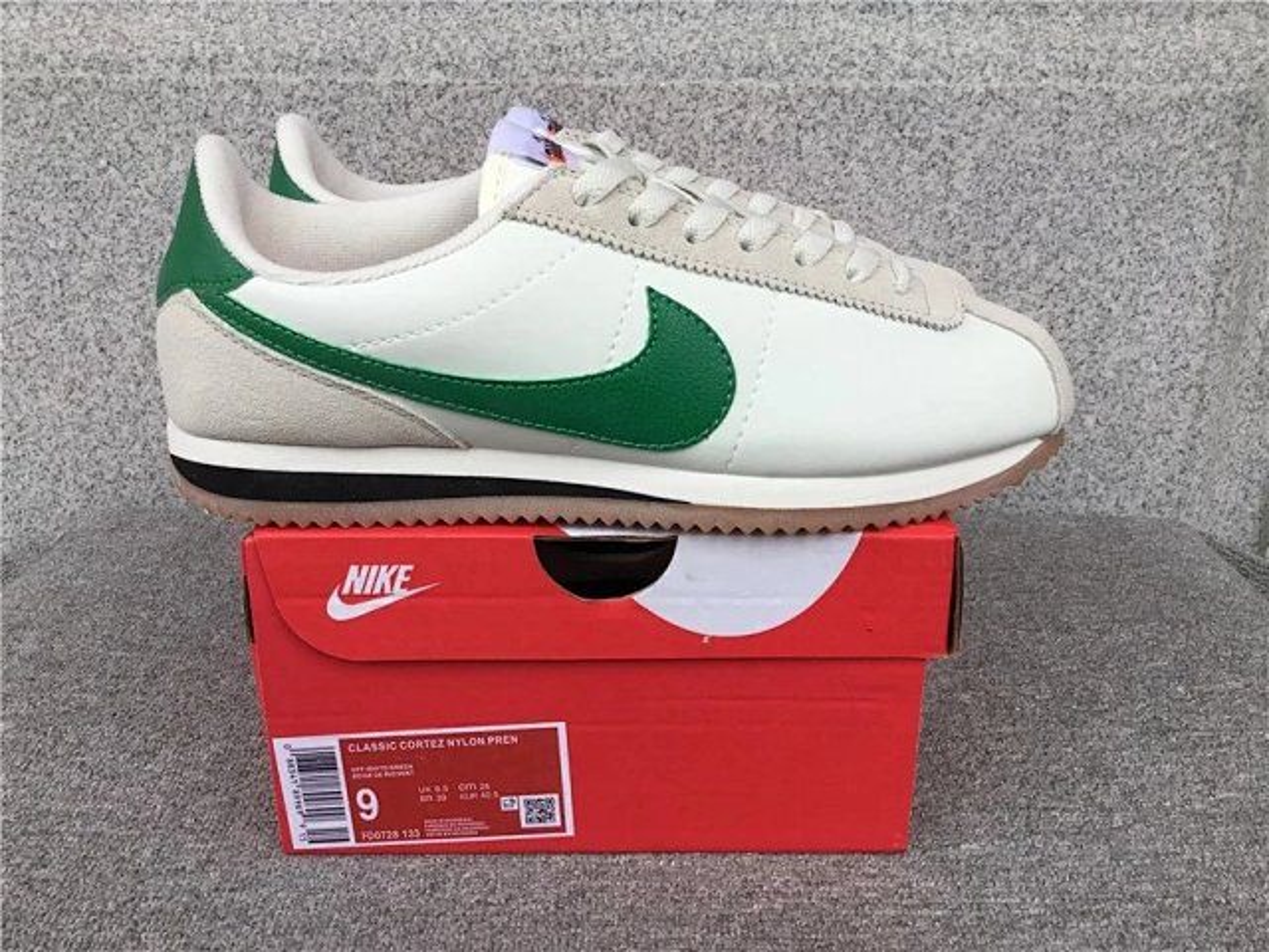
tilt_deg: -19.1
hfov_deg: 58.4
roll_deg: -0.1
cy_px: 476
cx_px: 634
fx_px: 1136
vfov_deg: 45.4
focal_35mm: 31
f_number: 2.4
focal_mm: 3.3
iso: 25
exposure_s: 1/287
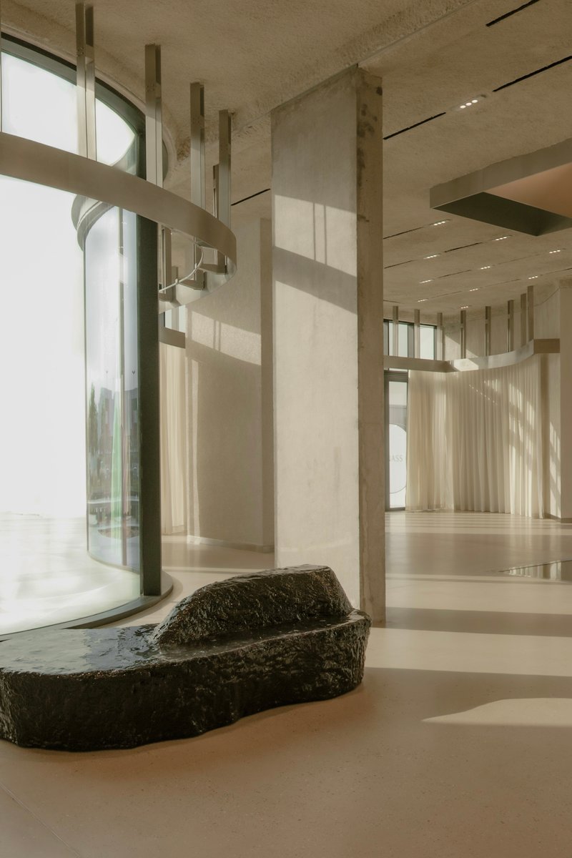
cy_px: 429
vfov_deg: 58.7
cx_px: 286
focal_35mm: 32
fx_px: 763
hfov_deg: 41.1
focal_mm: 21.2
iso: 500
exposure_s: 1/500
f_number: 8
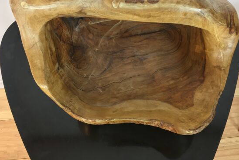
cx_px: 120
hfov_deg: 57.2
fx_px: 219
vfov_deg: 39.8
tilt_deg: -58.7
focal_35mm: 33
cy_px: 63
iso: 100
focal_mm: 4.15
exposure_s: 1/33
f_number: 2.2
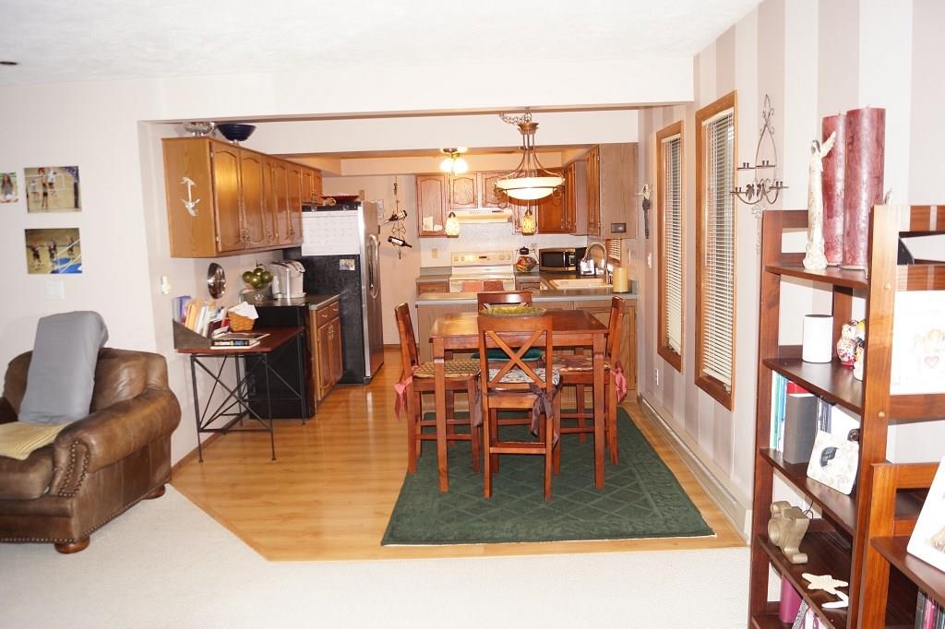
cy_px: 314
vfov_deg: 47.9
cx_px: 472
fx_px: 708
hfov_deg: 67.4
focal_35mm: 27
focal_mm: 18
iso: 400
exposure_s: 1/60
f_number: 4
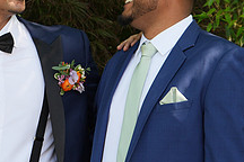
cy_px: 71
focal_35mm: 244
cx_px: 0
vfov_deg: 5.6
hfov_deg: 8.4
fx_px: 1654
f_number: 4
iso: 125
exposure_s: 1/200
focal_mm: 91
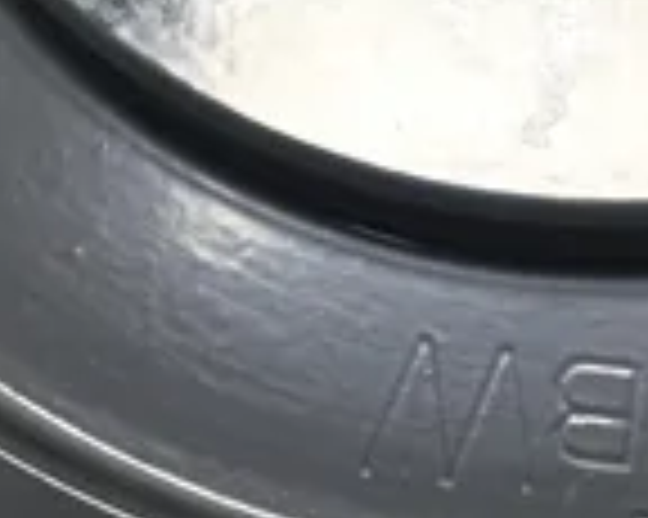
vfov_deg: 18.0
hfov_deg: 22.5
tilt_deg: -60.1
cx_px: 504
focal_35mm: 84
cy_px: 50
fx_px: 1610
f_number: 2.4
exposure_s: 1/124
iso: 25
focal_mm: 3.3
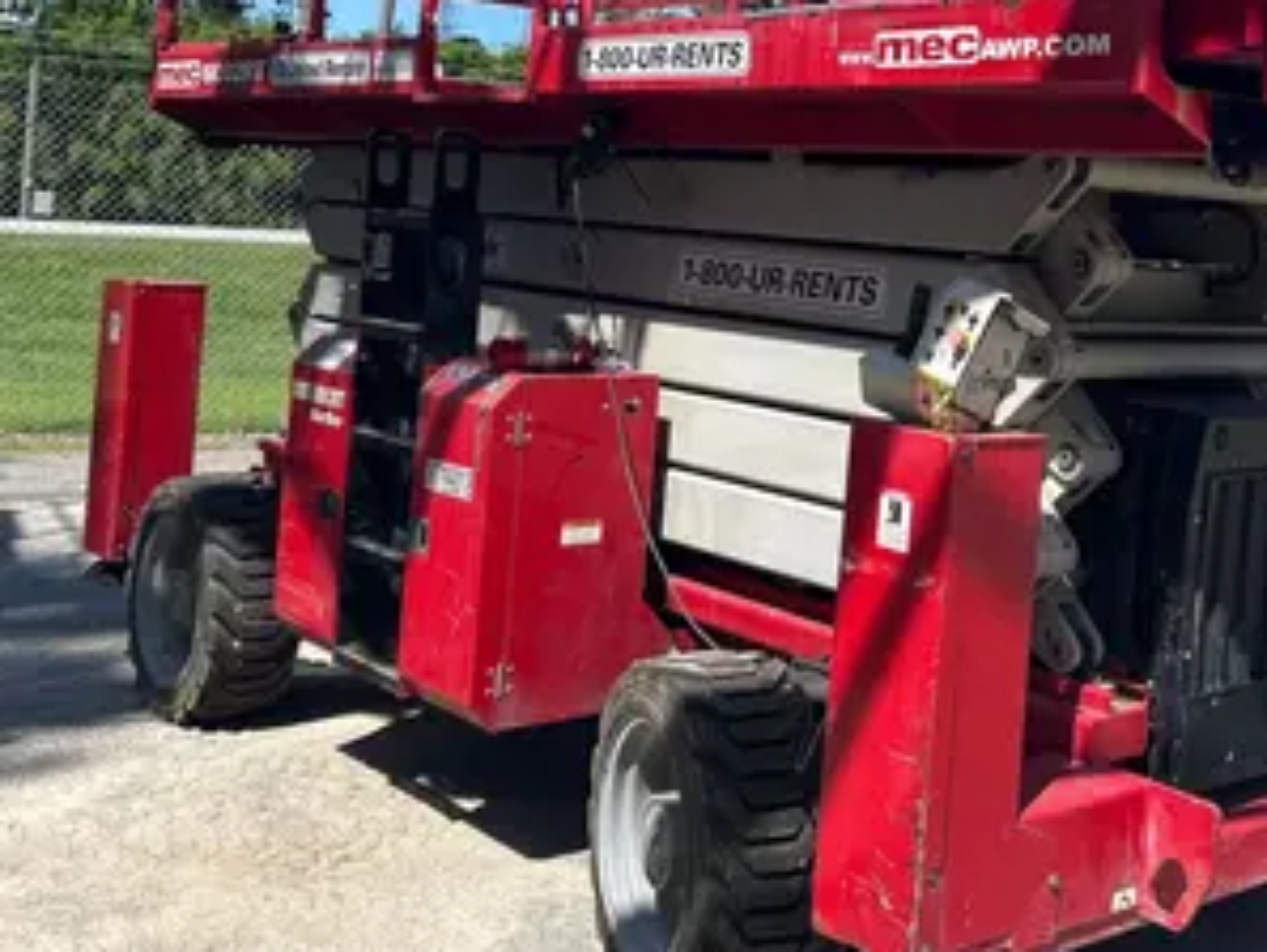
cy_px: 189
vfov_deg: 29.6
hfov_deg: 38.4
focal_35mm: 48
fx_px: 1758
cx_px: 986
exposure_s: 1/2841
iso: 50
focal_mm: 5.7
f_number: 1.5
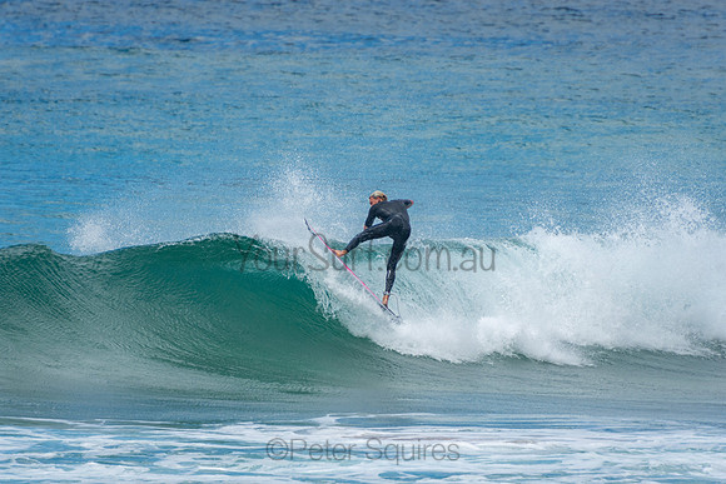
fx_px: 12102
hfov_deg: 3.4
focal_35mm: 600
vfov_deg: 2.3
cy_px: 242
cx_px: 363
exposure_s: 1/1250
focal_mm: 400
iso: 220
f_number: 5.6
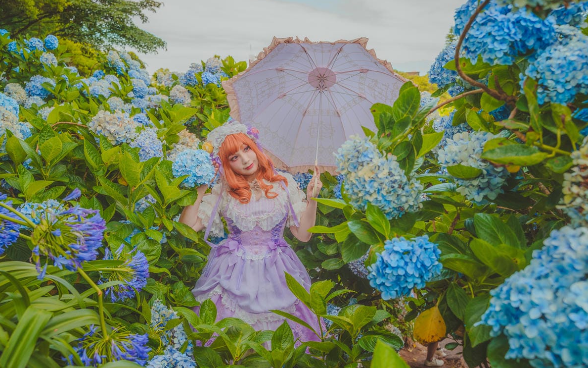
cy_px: 178
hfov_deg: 54.0
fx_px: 577
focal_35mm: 36
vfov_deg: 35.3
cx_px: 294
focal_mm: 35
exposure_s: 1/200
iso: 200
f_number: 5.6
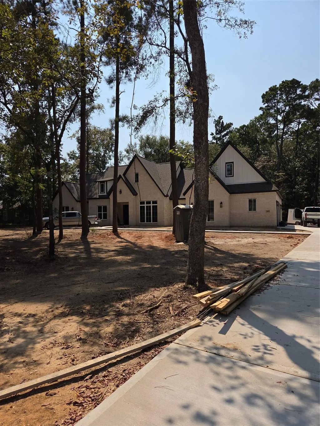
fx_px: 283
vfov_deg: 73.9
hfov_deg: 58.9
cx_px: 160
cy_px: 213
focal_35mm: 23
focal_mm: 5.4
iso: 25
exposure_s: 1/2000
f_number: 1.8
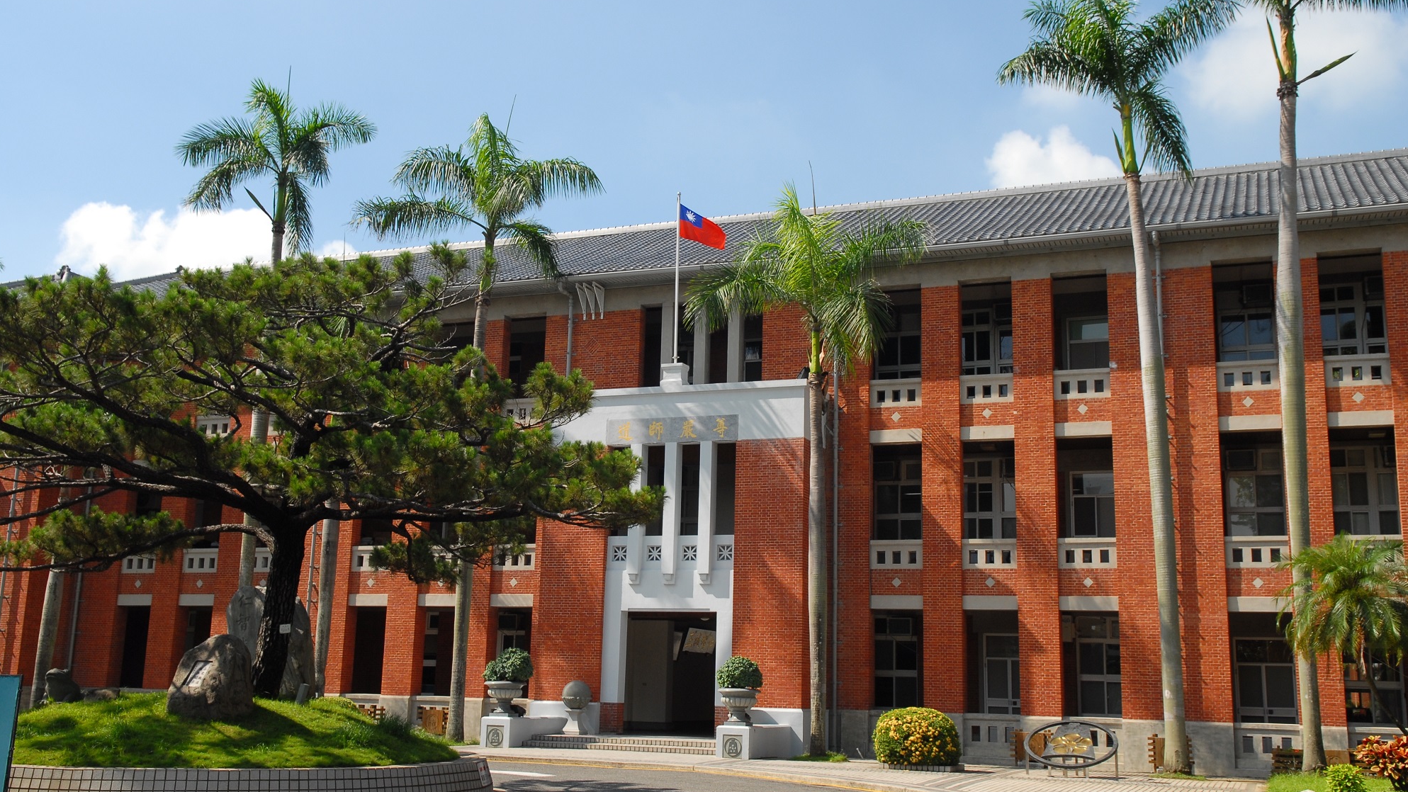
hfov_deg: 52.8
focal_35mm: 38
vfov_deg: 31.2
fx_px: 1419
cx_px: 704
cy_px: 373
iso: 200
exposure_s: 1/350
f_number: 7.1
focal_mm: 24
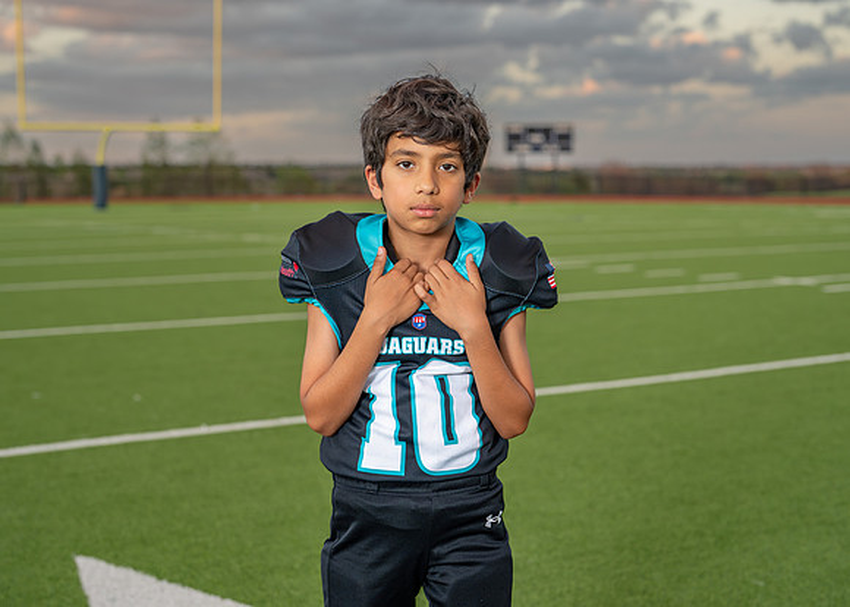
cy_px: 273
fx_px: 1420
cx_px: 415
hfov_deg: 33.3
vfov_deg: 24.1
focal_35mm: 59
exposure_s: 1/400
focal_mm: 50
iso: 400
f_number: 3.2
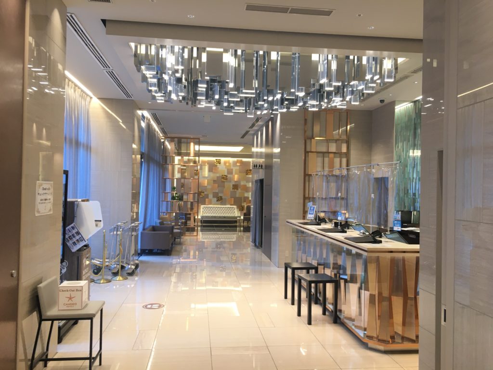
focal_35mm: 29
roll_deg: -0.7
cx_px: 246
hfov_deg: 61.7
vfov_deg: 48.2
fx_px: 413
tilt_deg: +2.0
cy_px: 185
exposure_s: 1/30
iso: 50
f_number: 2.2
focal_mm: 4.15
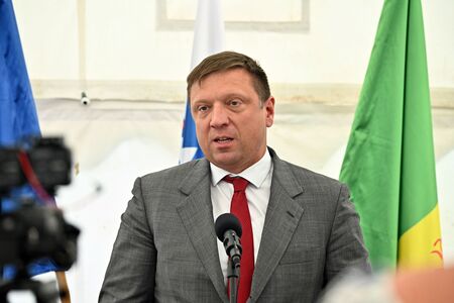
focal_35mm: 185
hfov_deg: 11.1
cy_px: 152
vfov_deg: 7.4
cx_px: 227
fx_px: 2333
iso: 1600
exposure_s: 1/320
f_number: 5
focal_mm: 185
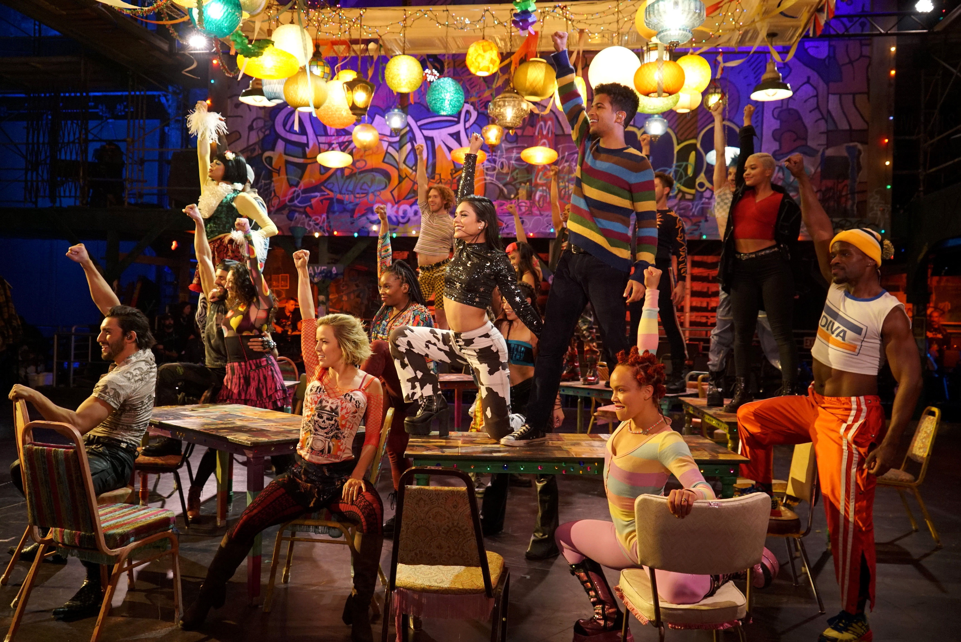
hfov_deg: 61.9
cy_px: 321
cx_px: 480
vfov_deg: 43.7
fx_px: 801
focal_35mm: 30
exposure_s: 1/160
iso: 4000
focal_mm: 30
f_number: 5
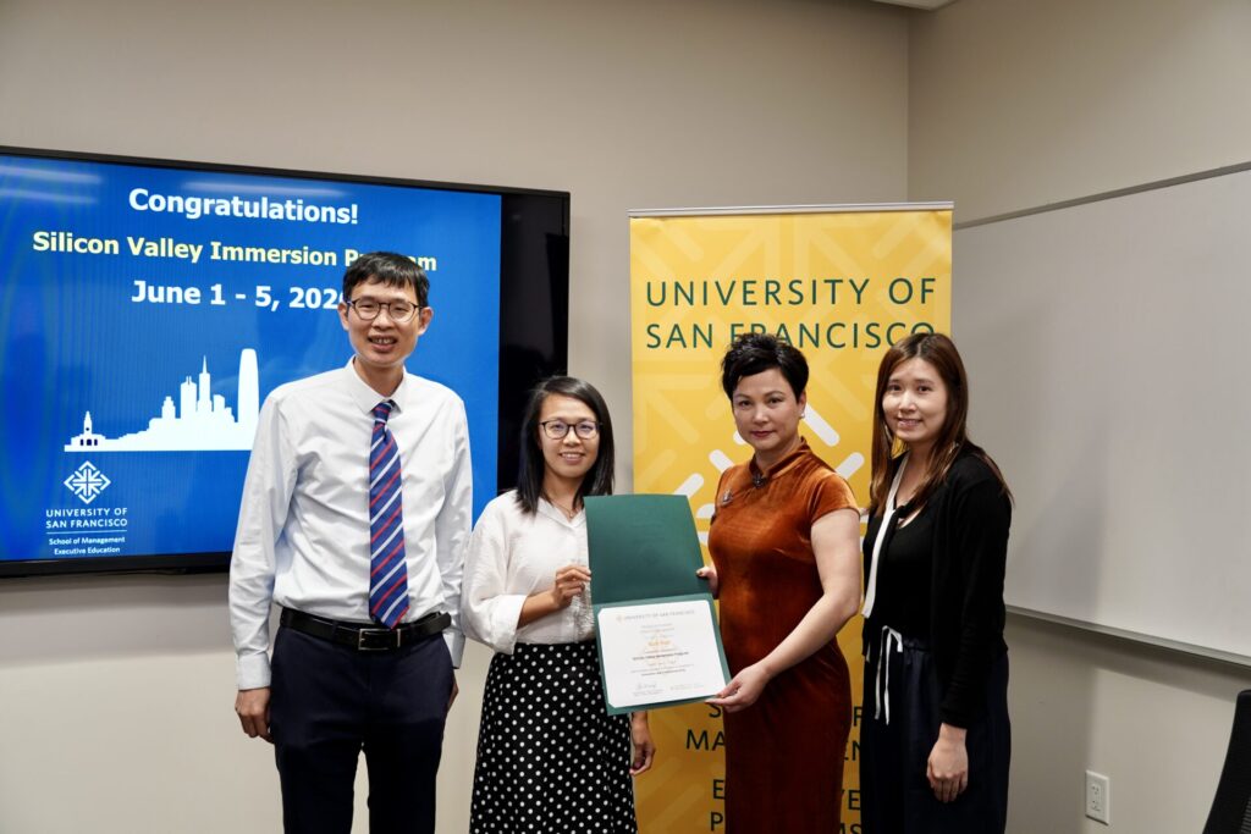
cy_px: 417
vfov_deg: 37.9
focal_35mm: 35
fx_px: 1216
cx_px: 626
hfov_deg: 54.4
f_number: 4
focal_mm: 35
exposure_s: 1/40
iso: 500
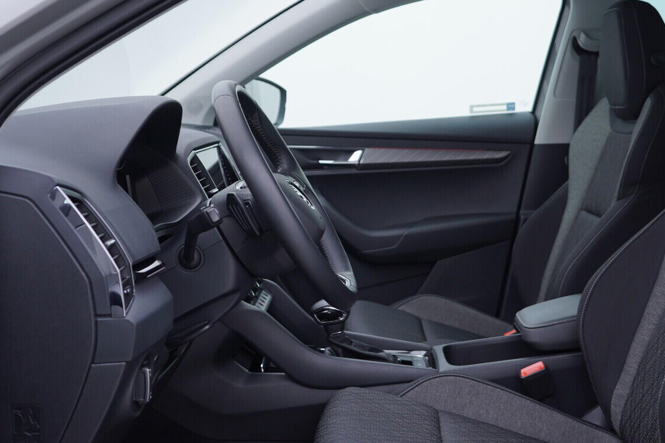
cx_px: 374
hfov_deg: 42.7
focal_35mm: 46
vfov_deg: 29.1
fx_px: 850
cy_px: 172
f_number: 3.2
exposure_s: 1/50
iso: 125
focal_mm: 24
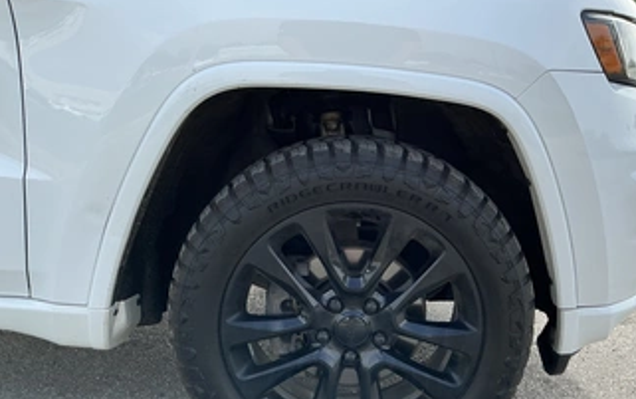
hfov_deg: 52.7
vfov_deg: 33.9
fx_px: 642
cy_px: 292
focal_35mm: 37
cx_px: 347
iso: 25
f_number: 1.8
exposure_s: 1/613
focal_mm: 3
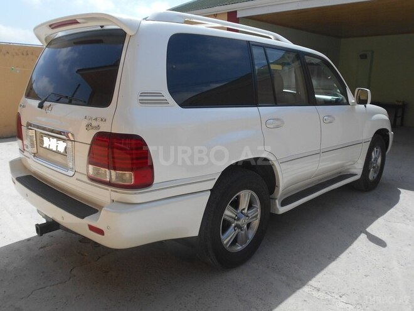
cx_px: 207
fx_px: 359
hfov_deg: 60.0
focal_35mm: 30
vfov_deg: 46.8
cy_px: 156
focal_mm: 5.1
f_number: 3.4
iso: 80
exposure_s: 1/1000
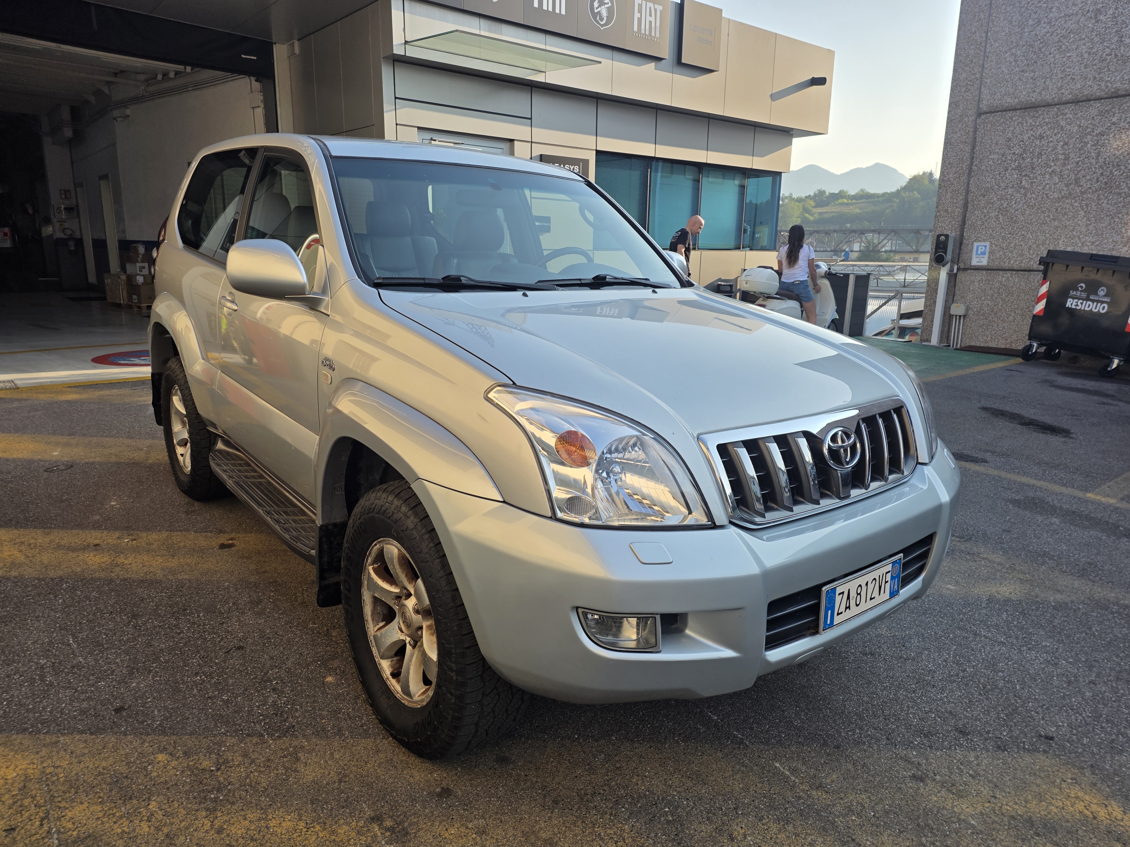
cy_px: 424
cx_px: 565
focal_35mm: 23
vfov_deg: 58.9
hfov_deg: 73.9
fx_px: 751
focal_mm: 6.25
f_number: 1.7
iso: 80
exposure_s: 1/2993
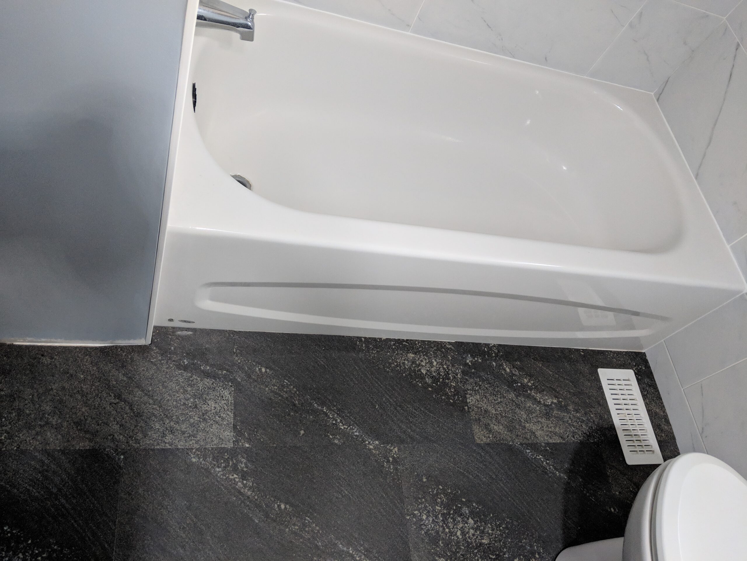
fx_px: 583
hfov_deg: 65.3
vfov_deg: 51.4
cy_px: 280
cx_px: 374
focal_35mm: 27
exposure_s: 1/120
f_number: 1.8
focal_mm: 4.44
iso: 412
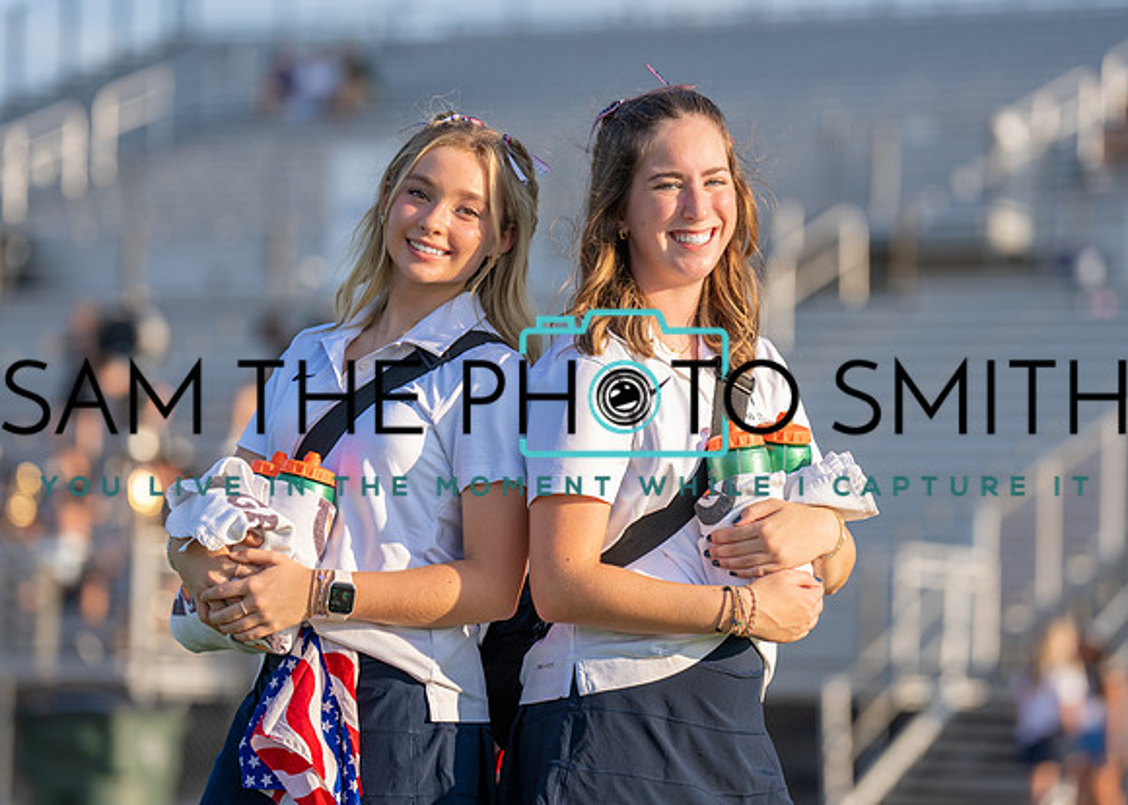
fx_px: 5450
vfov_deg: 8.4
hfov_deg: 11.8
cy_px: 396
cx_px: 585
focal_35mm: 170
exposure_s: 1/1000
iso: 100
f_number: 2.8
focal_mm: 133
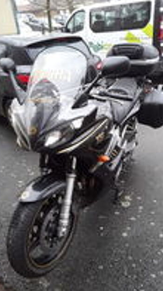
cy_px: 147
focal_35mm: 30
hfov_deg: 38.9
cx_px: 90
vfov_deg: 64.3
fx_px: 231
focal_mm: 2.91
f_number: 1.9
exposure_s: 1/100
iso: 40
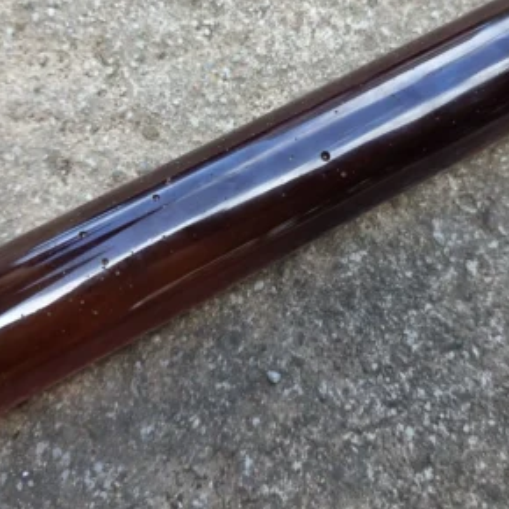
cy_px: 163
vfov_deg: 39.5
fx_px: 699
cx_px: 281
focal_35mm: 42
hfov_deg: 40.0
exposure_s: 1/180
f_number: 1.7
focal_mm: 6.3
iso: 50
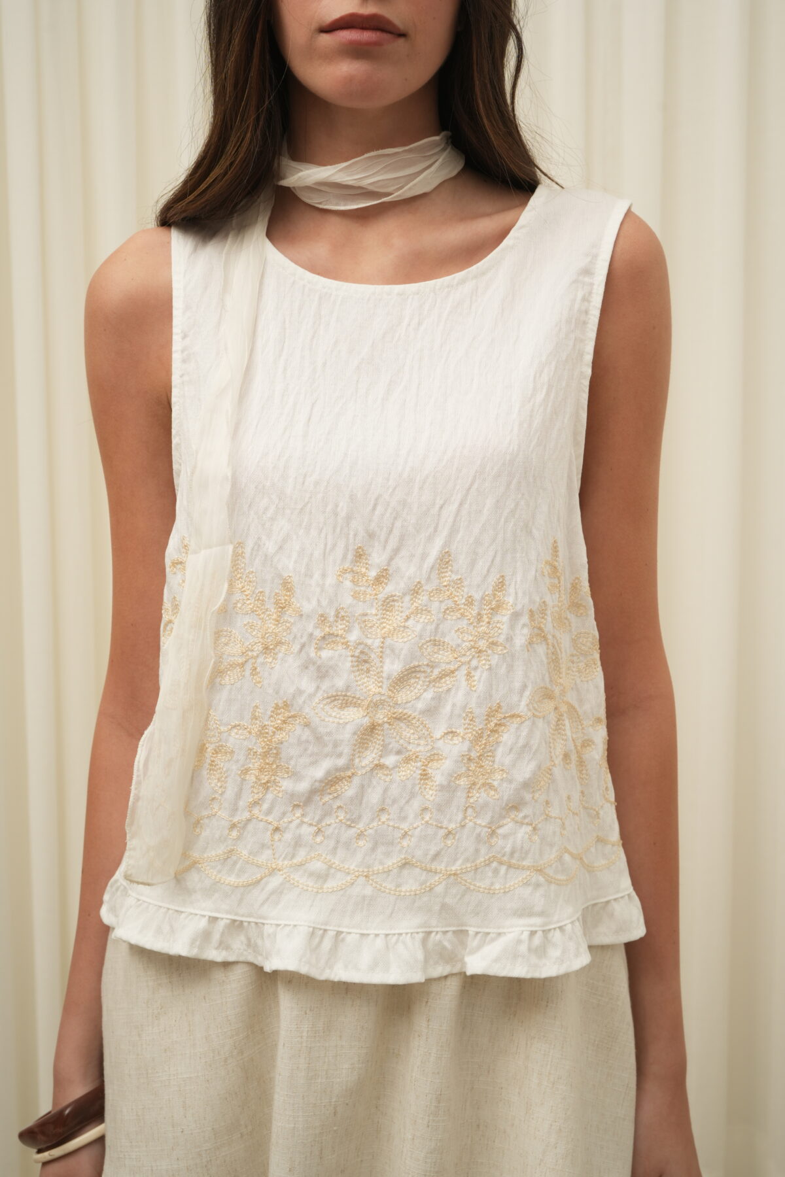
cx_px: 392
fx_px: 1635
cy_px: 588
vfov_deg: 39.6
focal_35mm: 50
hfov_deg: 27.0
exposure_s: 1/125
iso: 500
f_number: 8
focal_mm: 50
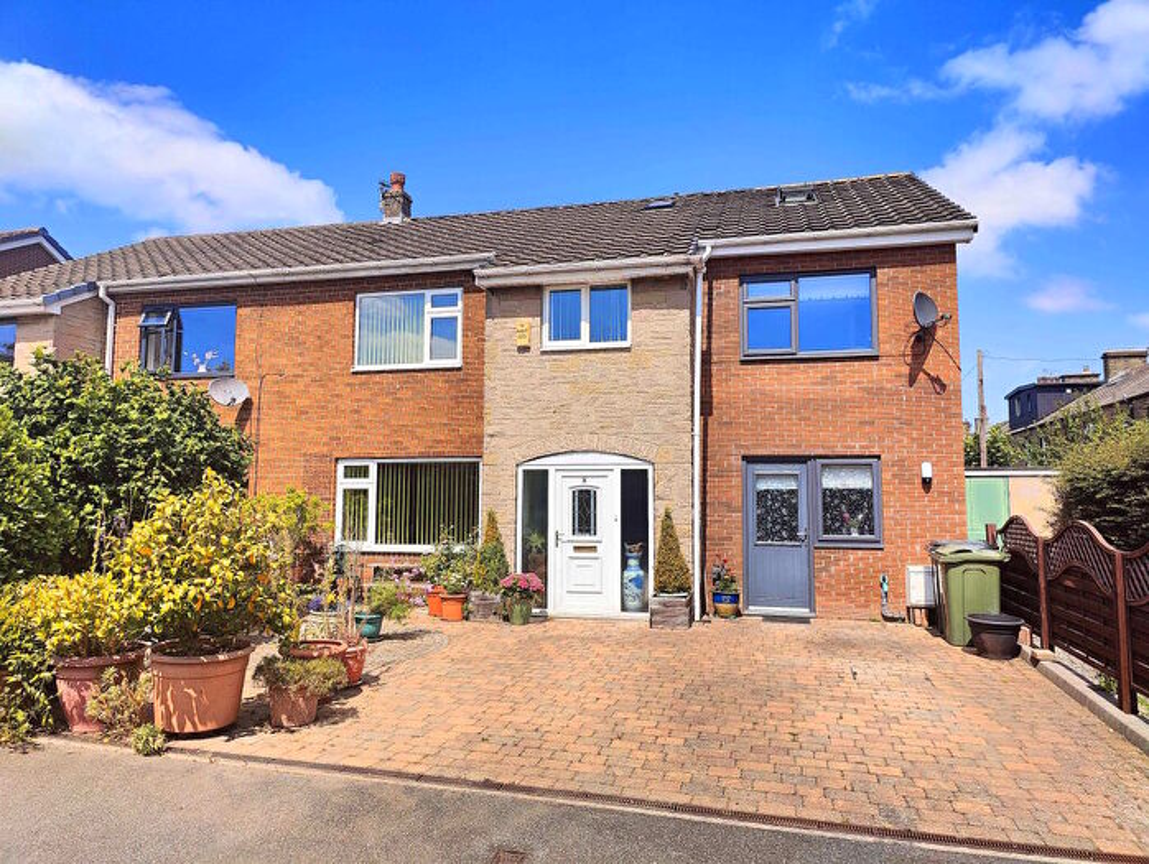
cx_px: 574
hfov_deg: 73.9
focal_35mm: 23
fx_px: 764
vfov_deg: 59.0
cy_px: 432
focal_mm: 6.06
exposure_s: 1/3356
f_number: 1.8
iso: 64
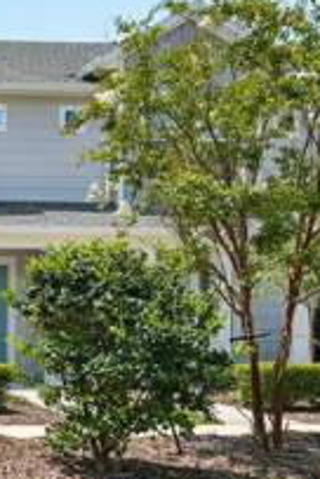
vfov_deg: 35.5
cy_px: 351
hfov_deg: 18.9
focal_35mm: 55
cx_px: -256
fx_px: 733
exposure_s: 1/125
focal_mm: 14
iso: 100
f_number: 8
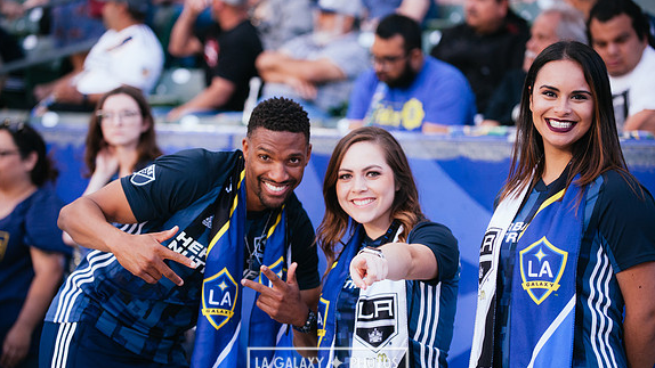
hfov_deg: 16.9
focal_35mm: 127
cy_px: 191
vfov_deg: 9.6
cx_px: 328
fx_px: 2206
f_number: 2.8
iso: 1600
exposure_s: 1/640
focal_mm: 120
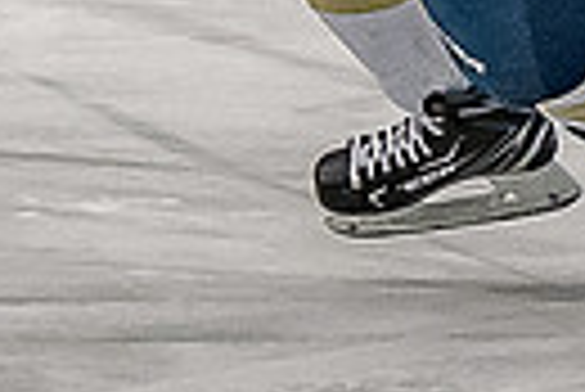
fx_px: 26549
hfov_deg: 1.3
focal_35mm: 1632
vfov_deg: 0.8
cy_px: -475
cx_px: 428
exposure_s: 1/800
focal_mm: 102
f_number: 3.2
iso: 1600
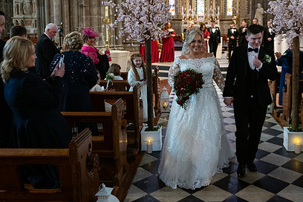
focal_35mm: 37
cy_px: 63
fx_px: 311
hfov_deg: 51.1
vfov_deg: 35.5
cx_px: 198
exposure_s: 1/160
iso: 1250
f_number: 3.5
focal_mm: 26
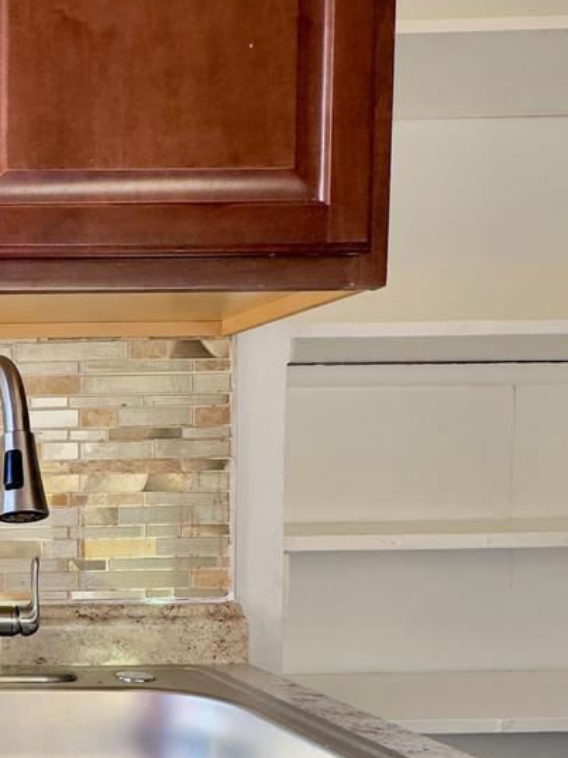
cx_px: -206
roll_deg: +1.1
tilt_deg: -2.7
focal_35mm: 40
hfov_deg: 28.2
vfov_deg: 45.8
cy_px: 526
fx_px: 876
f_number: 2.2
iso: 40
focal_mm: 2.22
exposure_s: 1/109
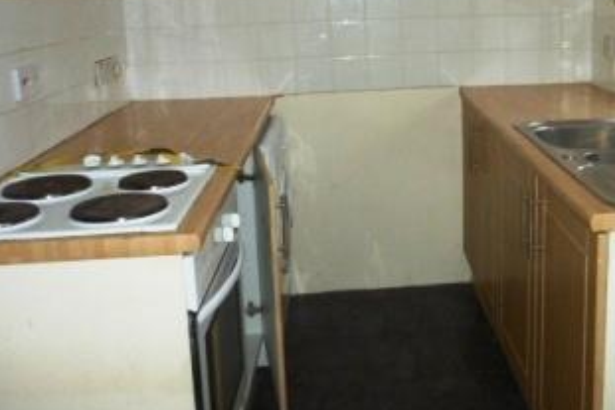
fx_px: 717
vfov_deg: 31.4
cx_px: 427
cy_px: 117
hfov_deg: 45.5
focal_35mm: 42
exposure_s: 1/60
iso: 400
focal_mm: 5
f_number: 3.1
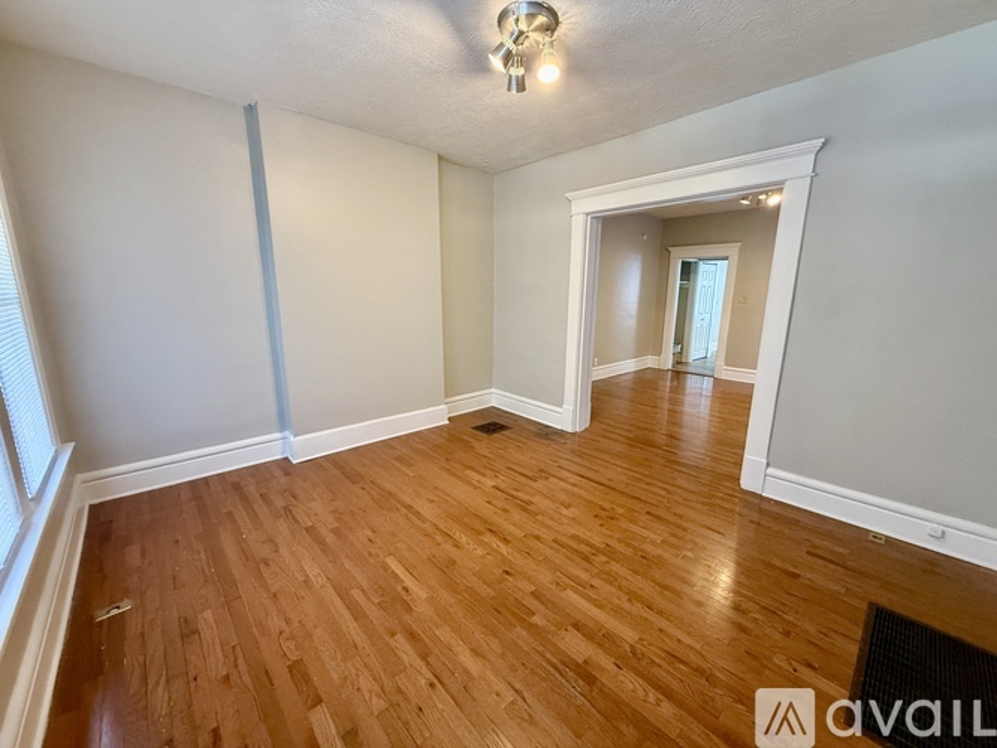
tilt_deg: -10.8
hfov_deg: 102.1
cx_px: 498
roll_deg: -0.7
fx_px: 403
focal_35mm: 14
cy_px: 374
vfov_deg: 85.7
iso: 320
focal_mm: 2.22
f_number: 2.2
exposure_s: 1/60
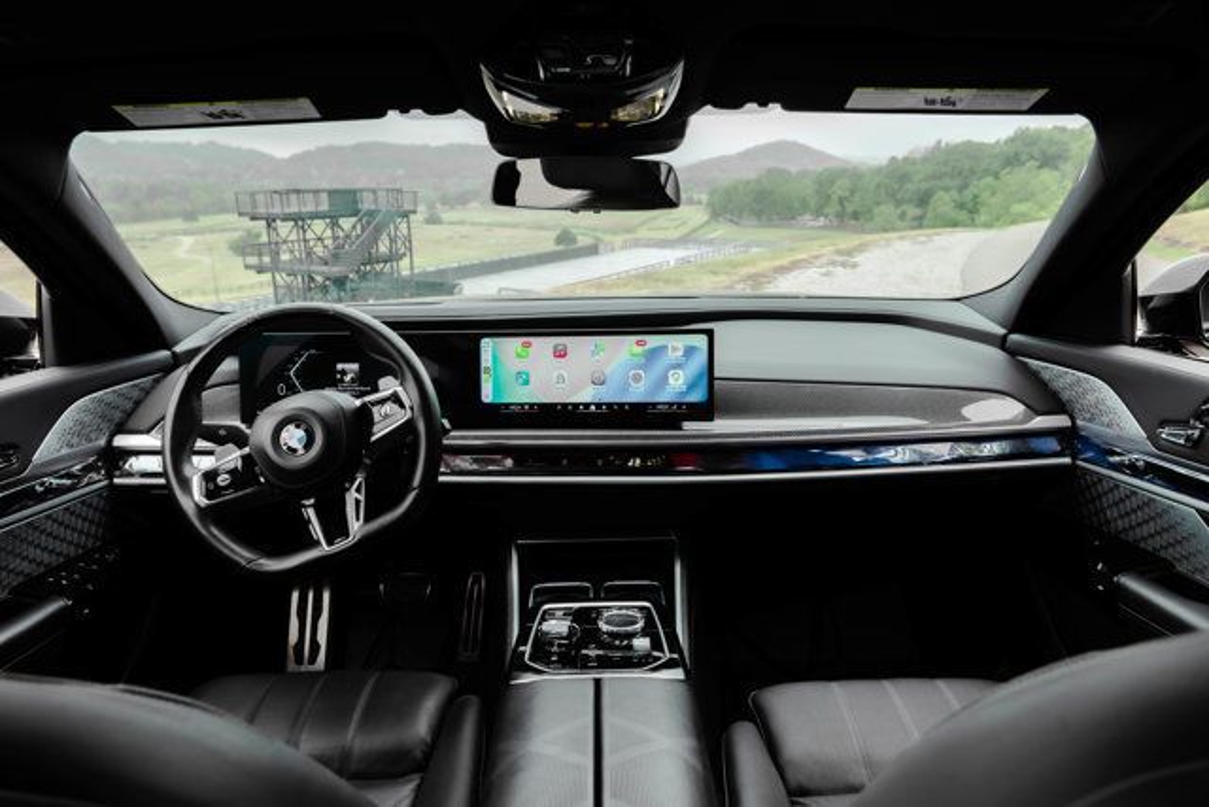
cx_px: 604
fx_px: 806
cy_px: 404
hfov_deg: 73.7
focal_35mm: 24
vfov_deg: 53.2
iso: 640
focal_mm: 24
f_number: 8
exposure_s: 1/200
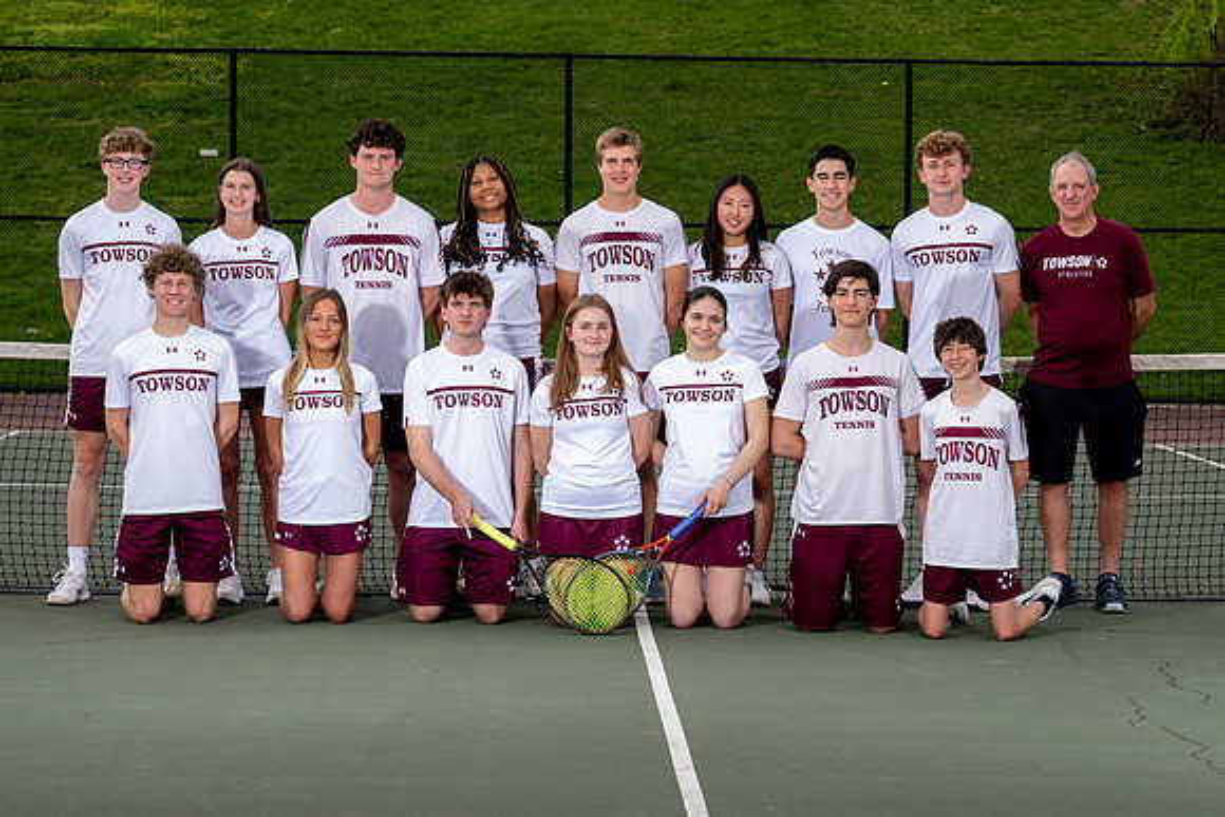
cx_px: 695
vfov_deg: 12.6
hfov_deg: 18.8
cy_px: 412
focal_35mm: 109
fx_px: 3703
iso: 160
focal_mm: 84
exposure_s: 1/200
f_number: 7.1
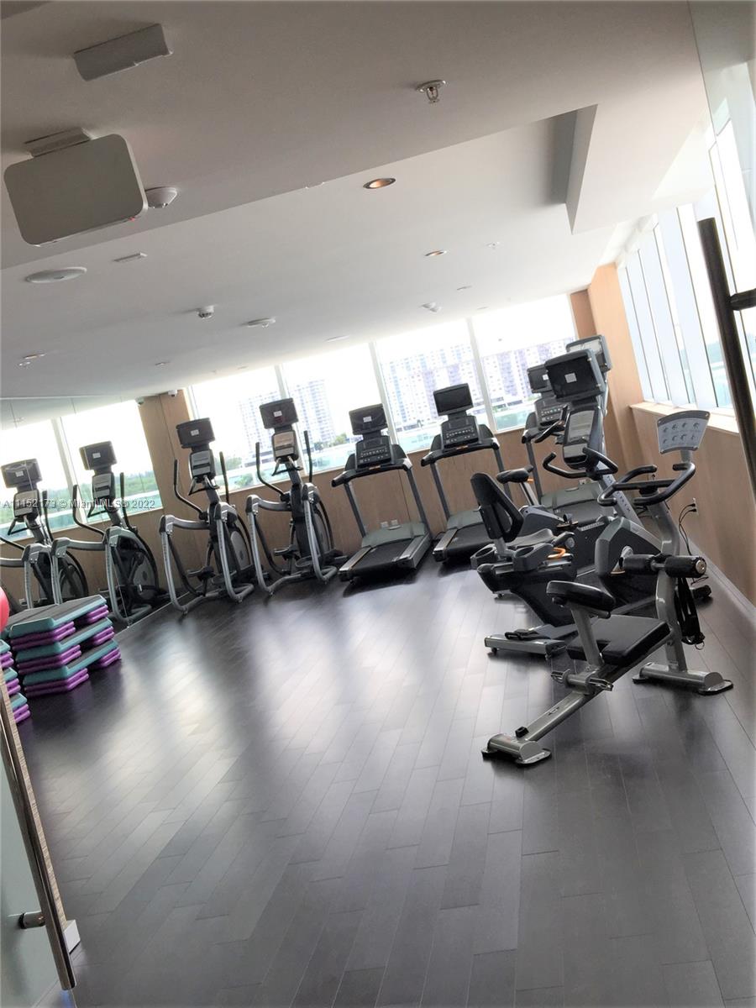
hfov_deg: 48.2
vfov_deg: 61.7
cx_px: 378
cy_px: 504
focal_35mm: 29
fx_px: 844
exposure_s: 1/193
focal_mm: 4.15
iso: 32
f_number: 2.2
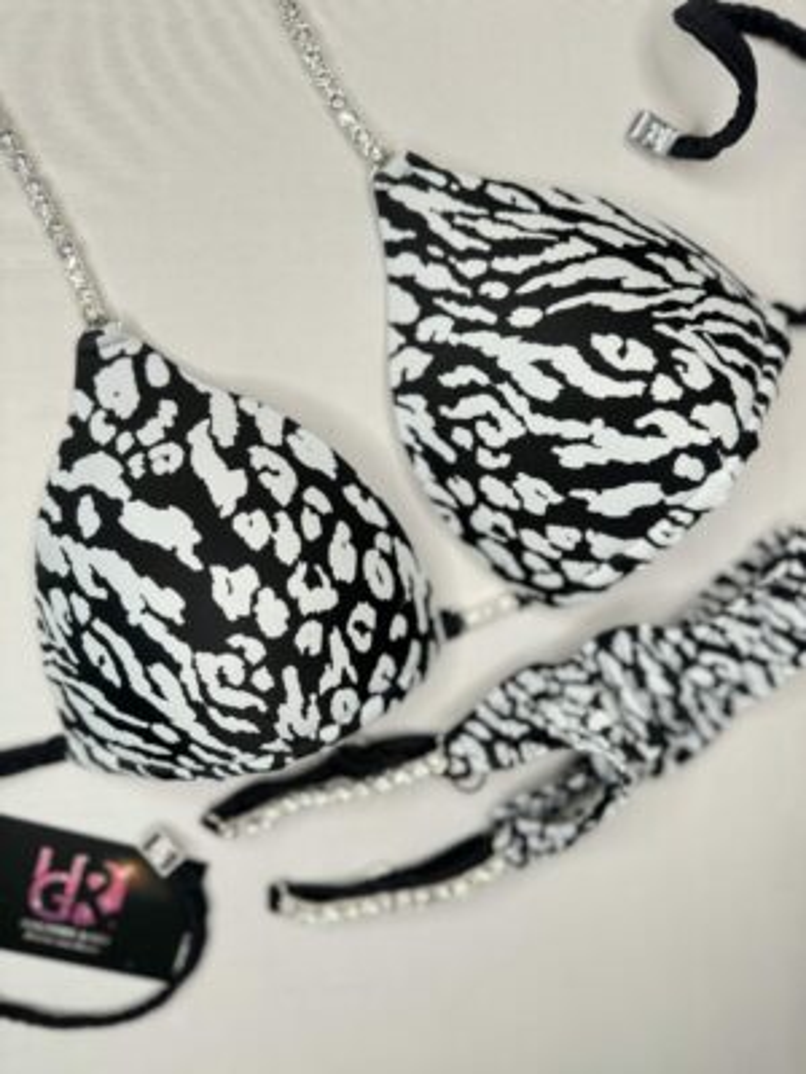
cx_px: 403
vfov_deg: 71.6
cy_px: 537
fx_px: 745
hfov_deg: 56.8
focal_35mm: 24
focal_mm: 6.76
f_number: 1.78
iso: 64
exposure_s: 1/219
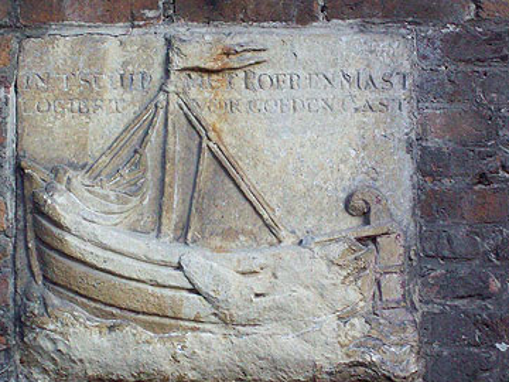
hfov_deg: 14.6
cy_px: 183
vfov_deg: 11.0
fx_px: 1985
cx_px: 215
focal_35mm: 135
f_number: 4.8
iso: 374
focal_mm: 18
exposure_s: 1/257
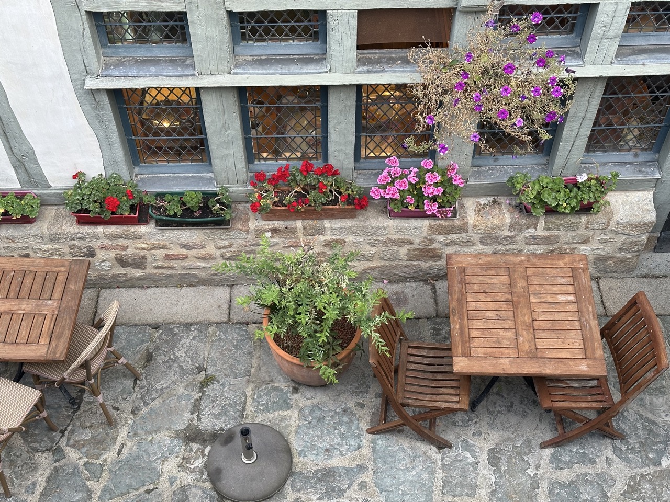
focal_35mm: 48
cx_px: 335
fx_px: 929
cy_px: 251
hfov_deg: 39.7
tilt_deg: -52.0
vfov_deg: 30.3
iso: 80
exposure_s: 1/120
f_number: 1.78
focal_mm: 6.86
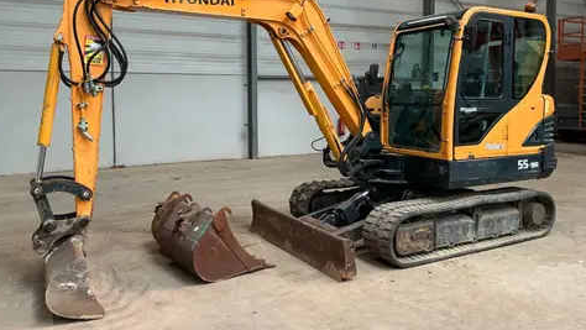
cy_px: 127
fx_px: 497
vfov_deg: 36.5
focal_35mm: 32
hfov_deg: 61.0
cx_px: 291
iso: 80
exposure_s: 1/60
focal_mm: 3
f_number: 1.8
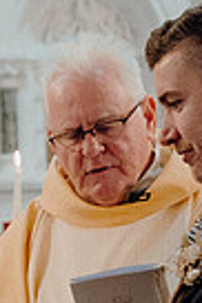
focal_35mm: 305
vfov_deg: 6.7
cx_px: 67
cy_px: 373
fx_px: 2573
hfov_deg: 4.5
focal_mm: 48
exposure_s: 1/160
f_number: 3.5
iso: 3200
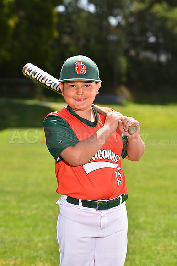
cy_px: 133
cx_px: 88
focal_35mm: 140
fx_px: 1032
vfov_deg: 14.7
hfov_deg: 9.8
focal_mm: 140
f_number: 5.6
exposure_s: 1/200
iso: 80
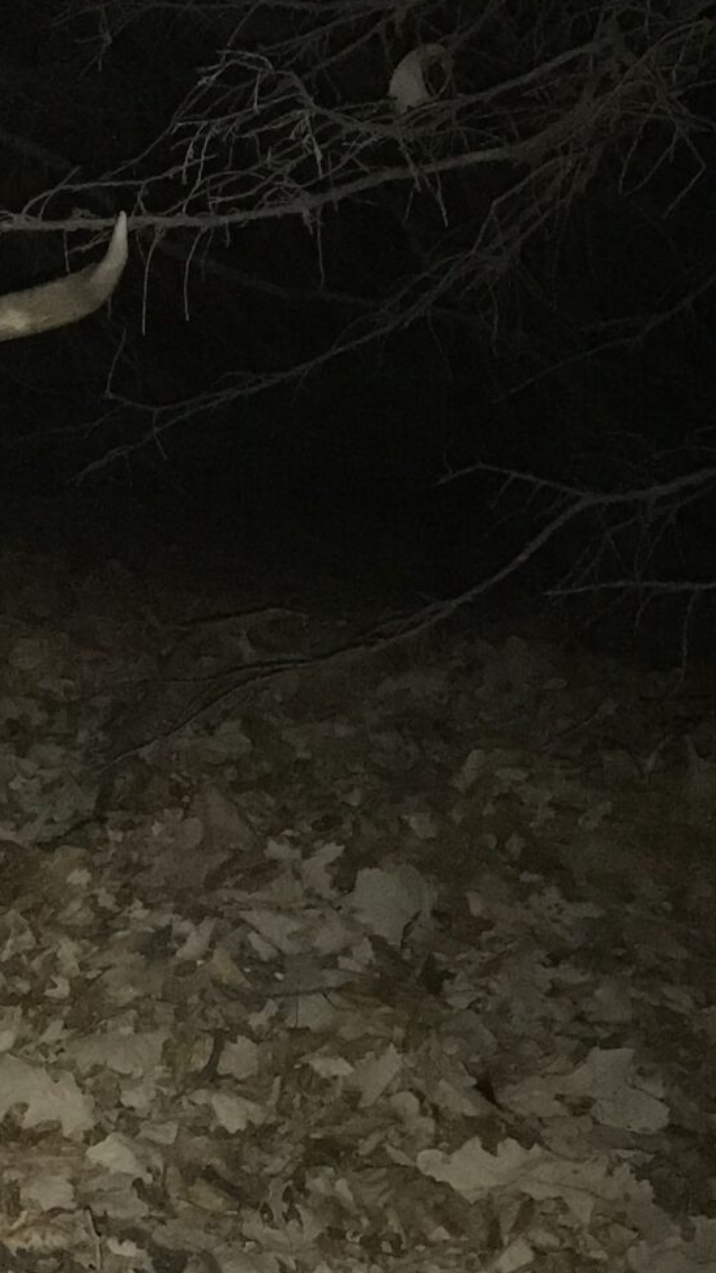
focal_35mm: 80
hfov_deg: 12.9
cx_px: -764
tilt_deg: +4.5
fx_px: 2700
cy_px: 783
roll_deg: +0.8
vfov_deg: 26.5
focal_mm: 3.99
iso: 320
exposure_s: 1/16
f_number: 1.8
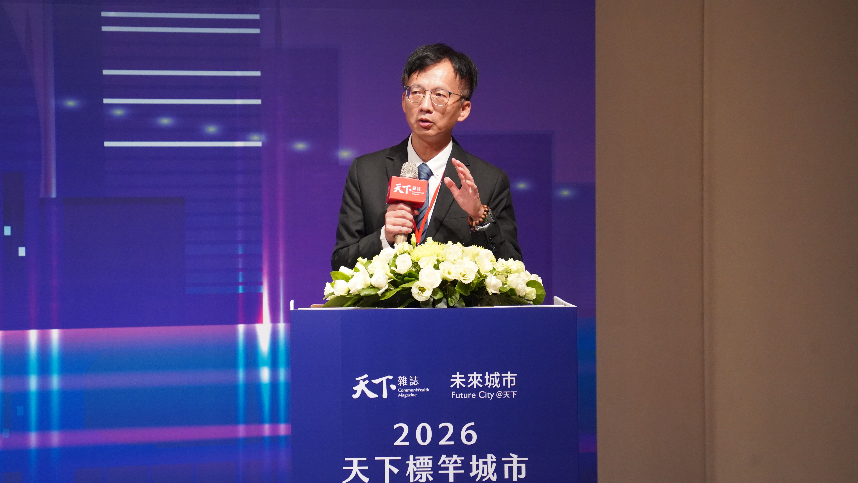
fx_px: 3890
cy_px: 252
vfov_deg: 7.1
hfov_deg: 12.6
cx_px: 429
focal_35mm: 171
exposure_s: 1/200
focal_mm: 163
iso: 6400
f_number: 5.6
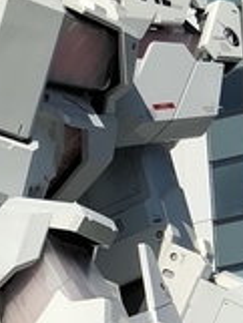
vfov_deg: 6.0
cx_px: -32
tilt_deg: +28.3
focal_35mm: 331
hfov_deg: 4.5
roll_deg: +1.9
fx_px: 3094
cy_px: 183
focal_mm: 6
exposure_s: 1/2857
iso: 16
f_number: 2.4
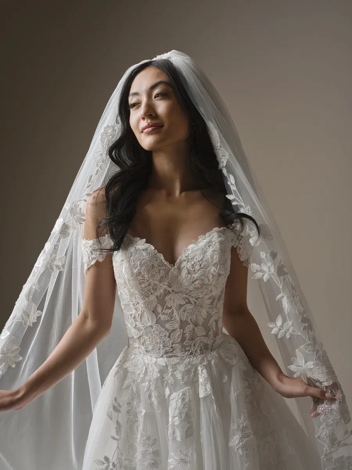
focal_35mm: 47
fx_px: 637
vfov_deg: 40.4
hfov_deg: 30.9
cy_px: 235
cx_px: 176
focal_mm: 59.8
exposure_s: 1/125
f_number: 10
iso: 500
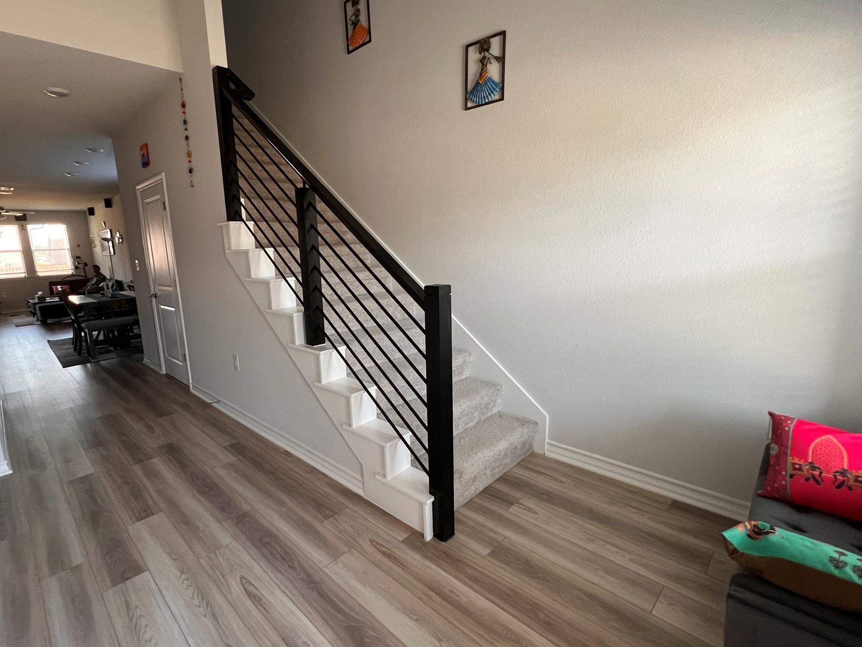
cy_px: 321
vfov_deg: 78.1
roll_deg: +2.4
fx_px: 398
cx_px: 383
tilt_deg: -10.9
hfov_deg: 94.1
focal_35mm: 16
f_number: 1.8
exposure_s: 1/99
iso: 250
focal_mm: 1.57
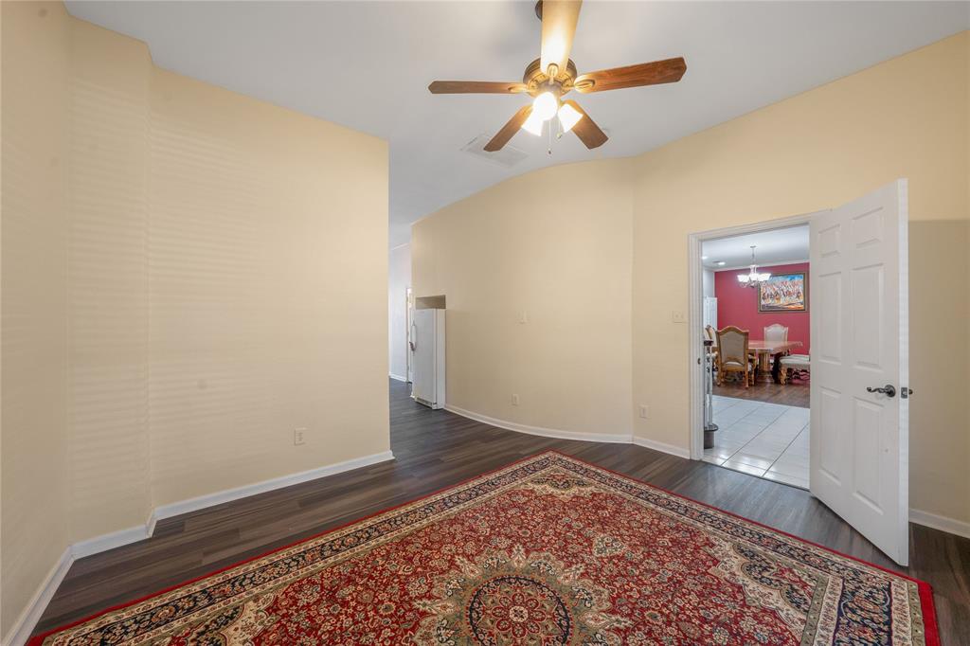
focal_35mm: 12
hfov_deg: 112.6
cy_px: 323
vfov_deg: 90.0
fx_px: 323
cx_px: 485
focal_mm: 12
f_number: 9
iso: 500
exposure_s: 1/8
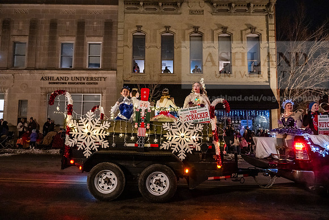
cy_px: 110
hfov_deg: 73.7
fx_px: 219
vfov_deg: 53.2
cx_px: 164
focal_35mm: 24
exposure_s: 1/200
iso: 5000
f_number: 2.8
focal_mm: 24
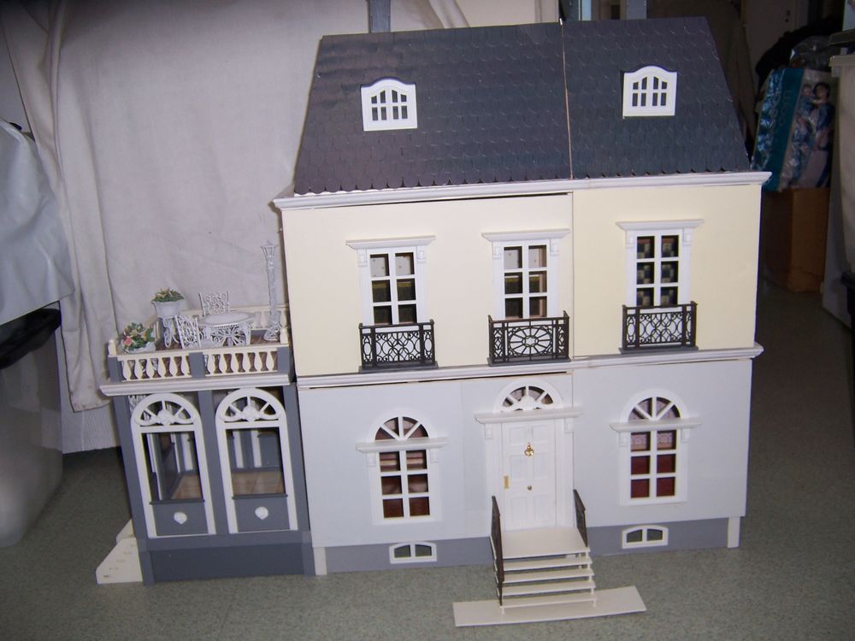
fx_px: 815
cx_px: 428
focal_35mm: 33
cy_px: 320
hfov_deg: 55.4
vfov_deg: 42.9
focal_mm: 5.5
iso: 80
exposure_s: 1/60
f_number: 2.8
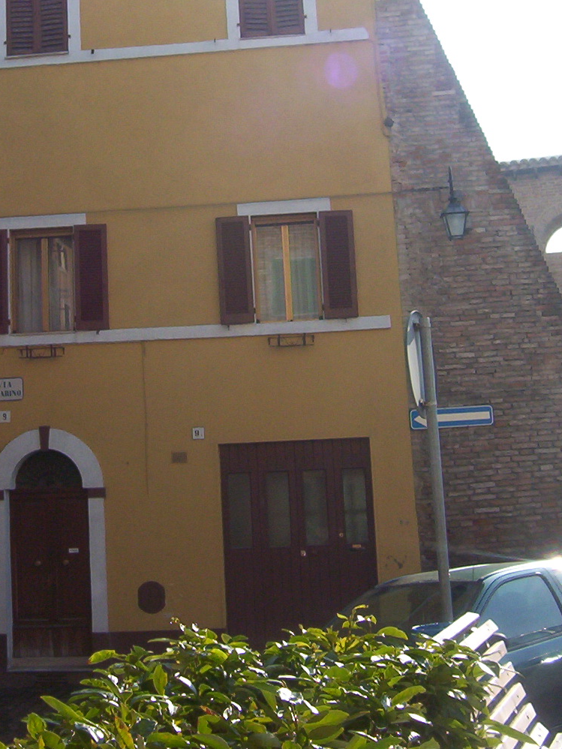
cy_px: 188
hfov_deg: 24.6
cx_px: 164
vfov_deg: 32.1
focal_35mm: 59
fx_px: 1277
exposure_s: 1/438
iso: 100
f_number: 5.24
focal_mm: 5.54
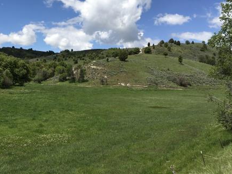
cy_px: 103
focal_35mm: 43
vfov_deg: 33.5
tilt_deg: -2.4
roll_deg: -1.5
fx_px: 288
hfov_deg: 43.2
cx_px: 76
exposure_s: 1/2331
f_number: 2.2
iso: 25
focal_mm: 4.15
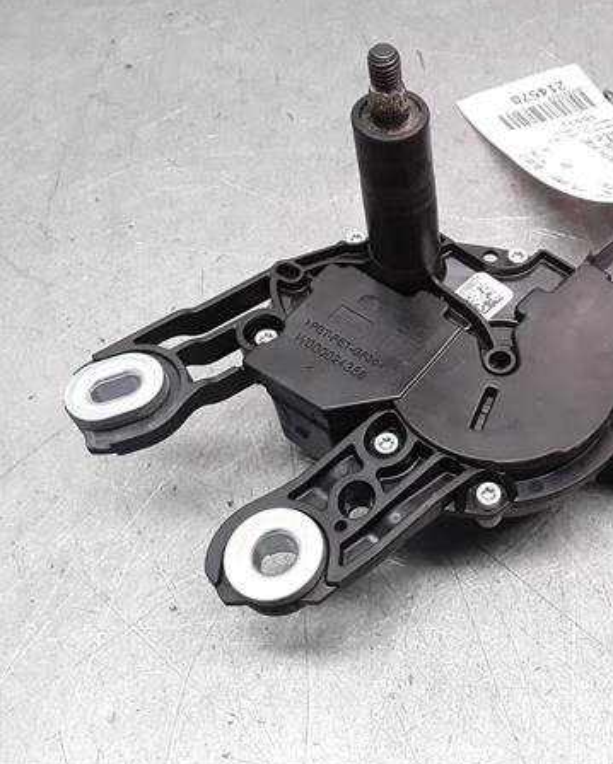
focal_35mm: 39
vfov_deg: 46.8
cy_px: 363
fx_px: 884
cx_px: 492
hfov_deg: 36.9
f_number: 1.9
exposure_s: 1/100
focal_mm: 2.91
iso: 100
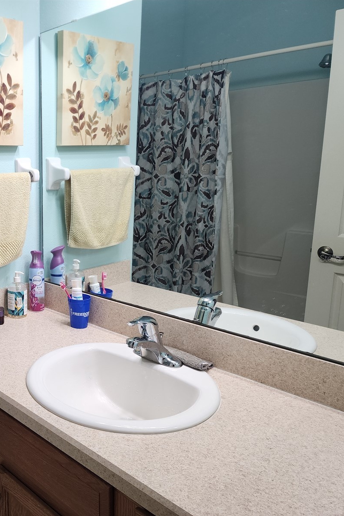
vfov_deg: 58.7
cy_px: 258
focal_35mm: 32
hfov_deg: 37.5
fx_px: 459
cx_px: 16
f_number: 1.8
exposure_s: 1/120
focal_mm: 6.4
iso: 100
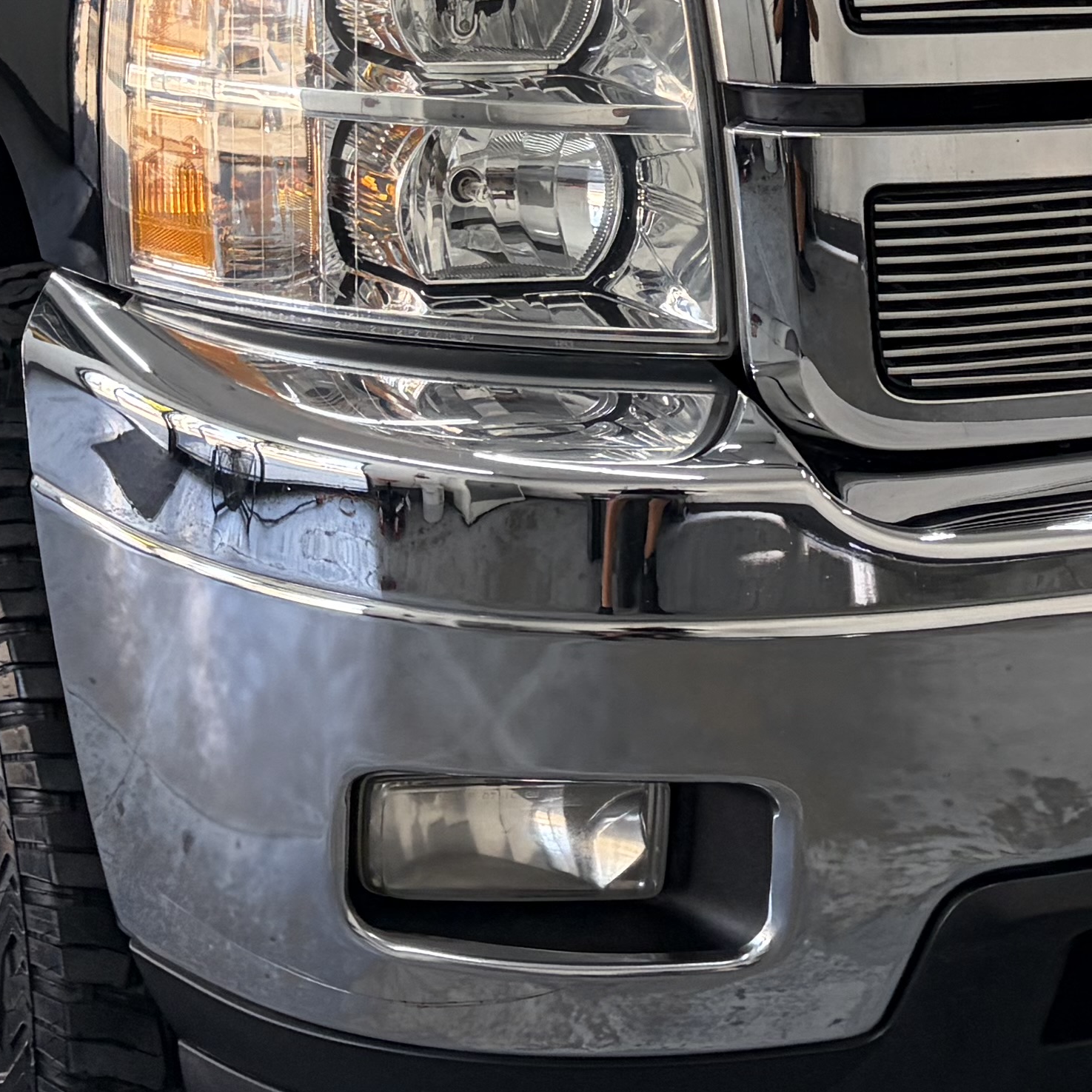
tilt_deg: -5.5
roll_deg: -0.6
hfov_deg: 19.3
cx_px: 885
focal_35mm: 89
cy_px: -173
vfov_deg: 18.6
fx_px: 3176
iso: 125
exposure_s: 1/142
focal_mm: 5.96
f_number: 1.6
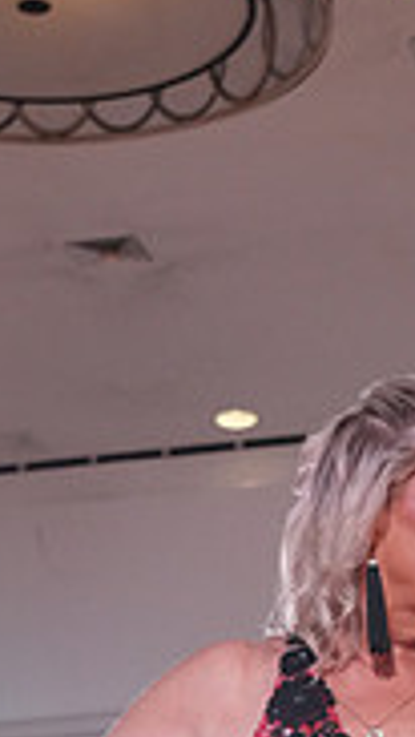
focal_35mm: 153
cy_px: 1075
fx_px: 2992
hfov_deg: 7.9
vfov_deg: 13.3
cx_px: 490
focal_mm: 46
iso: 2500
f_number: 4
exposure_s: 1/500
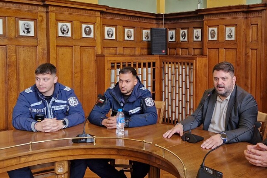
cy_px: 66
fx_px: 304
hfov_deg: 45.7
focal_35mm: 41
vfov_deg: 32.5
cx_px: 202
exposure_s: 1/100
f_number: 1.8
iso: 200
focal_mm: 5.4
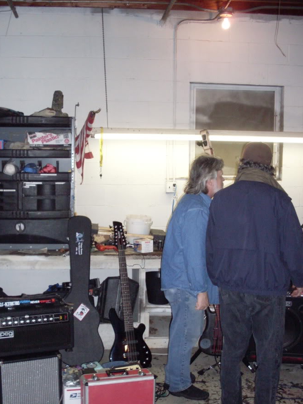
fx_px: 514
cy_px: 229
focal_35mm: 44
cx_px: 129
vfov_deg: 42.9
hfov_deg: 32.8
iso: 240
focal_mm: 6.3
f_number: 2.8
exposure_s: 1/45
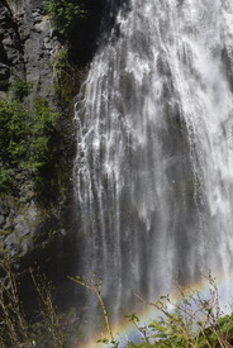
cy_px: 76
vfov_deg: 37.6
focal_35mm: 51
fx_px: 494
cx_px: 202
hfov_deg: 25.8
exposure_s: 1/500
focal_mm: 18
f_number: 11
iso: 200
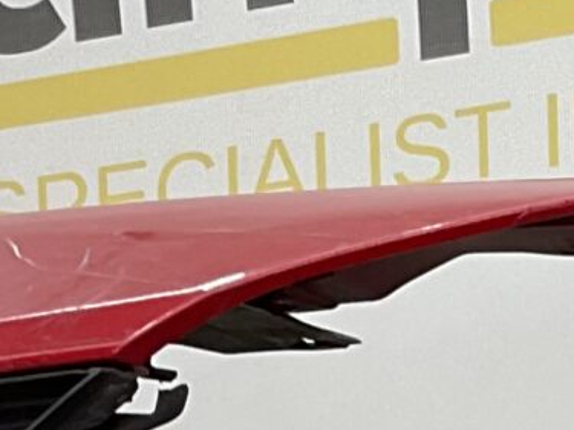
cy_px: 1213
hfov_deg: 9.9
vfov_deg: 6.9
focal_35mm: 198
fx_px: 3282
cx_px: 625
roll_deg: +4.2
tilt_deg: -9.6
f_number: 1.8
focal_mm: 3
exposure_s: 1/120
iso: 40
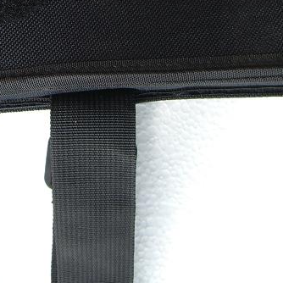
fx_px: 786
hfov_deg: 20.1
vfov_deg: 20.1
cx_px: 50
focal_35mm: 85
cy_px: 43
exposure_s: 1/250
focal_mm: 6.2
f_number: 2.7
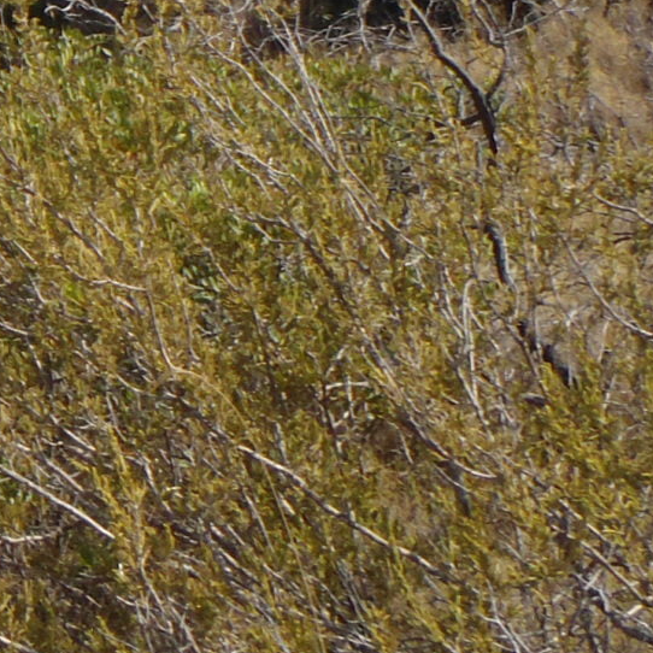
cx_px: -654
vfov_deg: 13.8
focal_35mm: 117
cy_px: -399
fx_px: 2497
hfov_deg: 13.0
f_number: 10
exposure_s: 1/80
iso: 80
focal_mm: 5
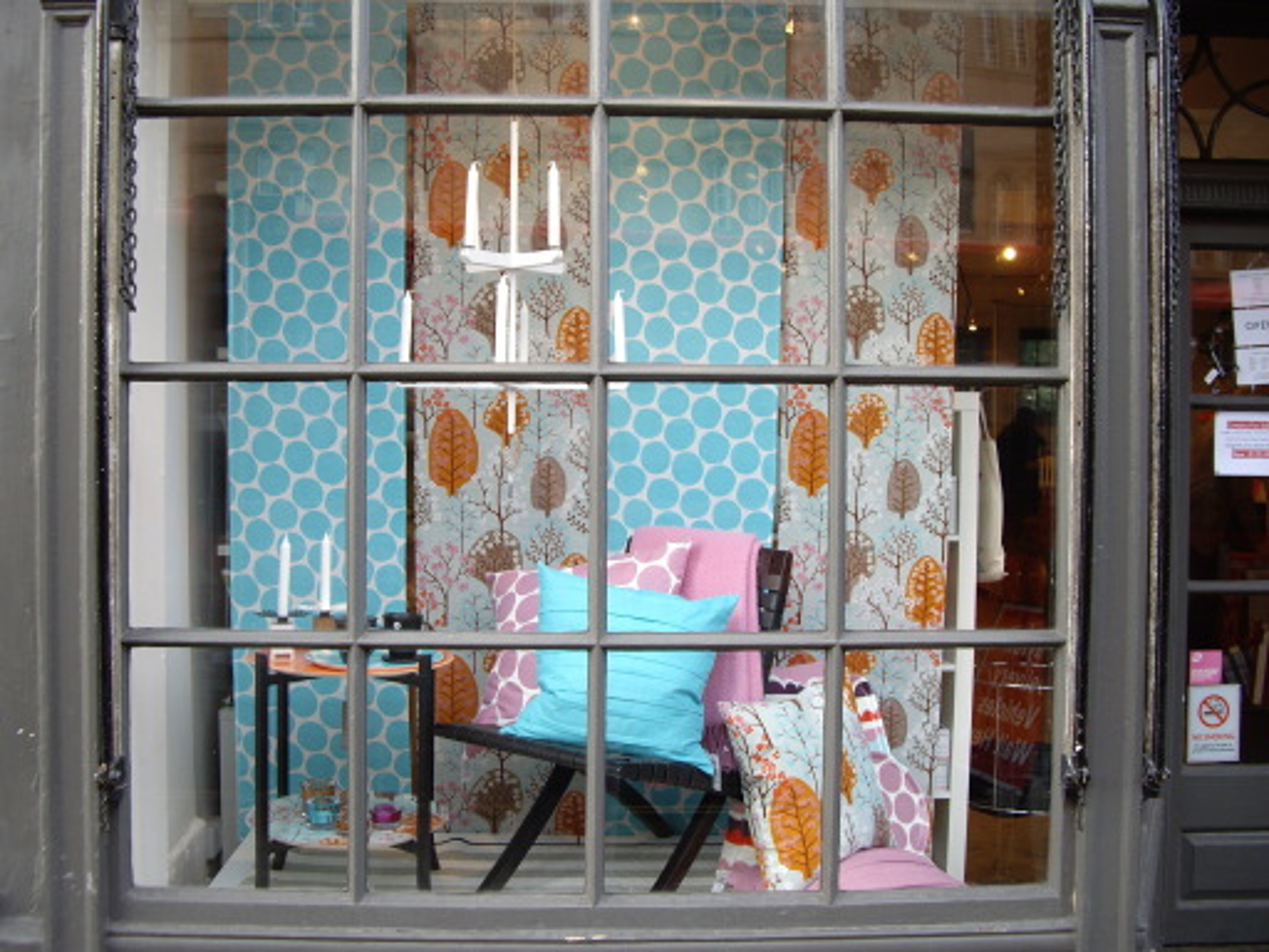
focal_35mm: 38
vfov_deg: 37.7
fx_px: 1393
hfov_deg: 49.0
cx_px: 634
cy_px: 476
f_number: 2.8
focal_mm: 7.9
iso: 100
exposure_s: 1/50
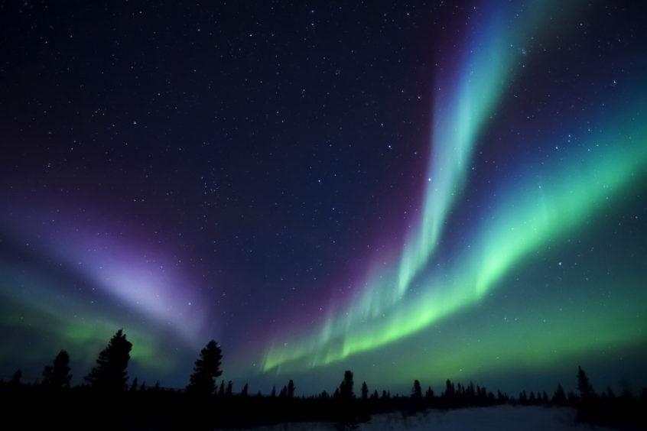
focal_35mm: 18
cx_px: 324
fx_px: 323
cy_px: 216
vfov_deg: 67.4
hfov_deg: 90.0
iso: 6400
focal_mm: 18
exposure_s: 6
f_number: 3.5
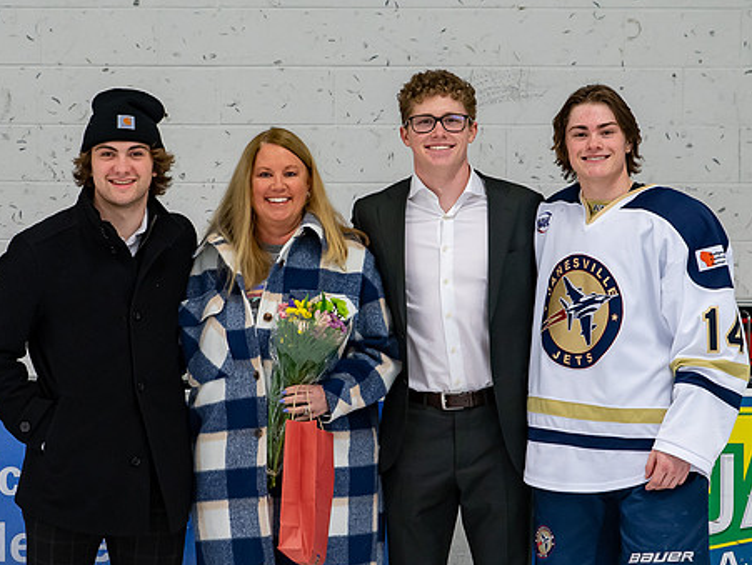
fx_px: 3000
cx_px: 359
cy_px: 331
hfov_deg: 14.3
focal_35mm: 138
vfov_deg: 10.8
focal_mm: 58
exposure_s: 1/250
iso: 640
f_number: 4
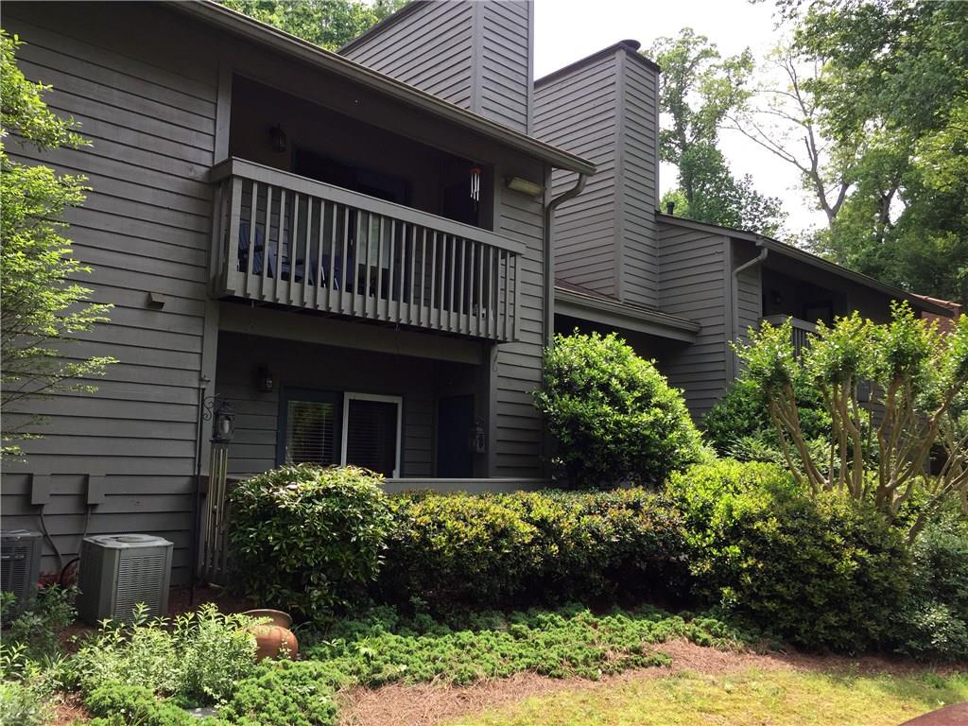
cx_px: 484
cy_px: 363
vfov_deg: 48.2
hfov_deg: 61.7
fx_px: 811
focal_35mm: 29
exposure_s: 1/403
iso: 32
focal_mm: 4.15
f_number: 2.2
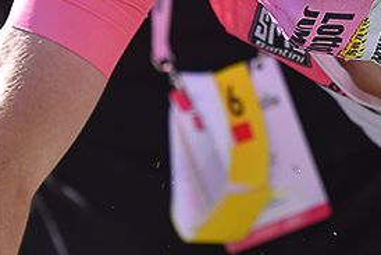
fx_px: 5210
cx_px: 398
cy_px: -82
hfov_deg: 4.2
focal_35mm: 492
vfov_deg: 2.8
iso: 320
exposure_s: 1/1250
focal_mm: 135
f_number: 4.5
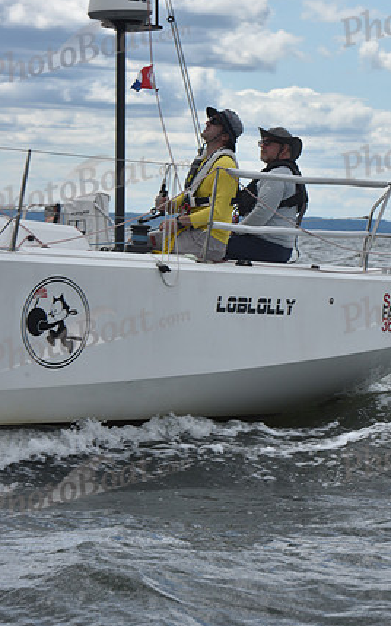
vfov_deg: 10.9
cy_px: 241
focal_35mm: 193
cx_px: 266
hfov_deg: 6.8
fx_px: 3292
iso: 250
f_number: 10
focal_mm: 140
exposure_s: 1/800
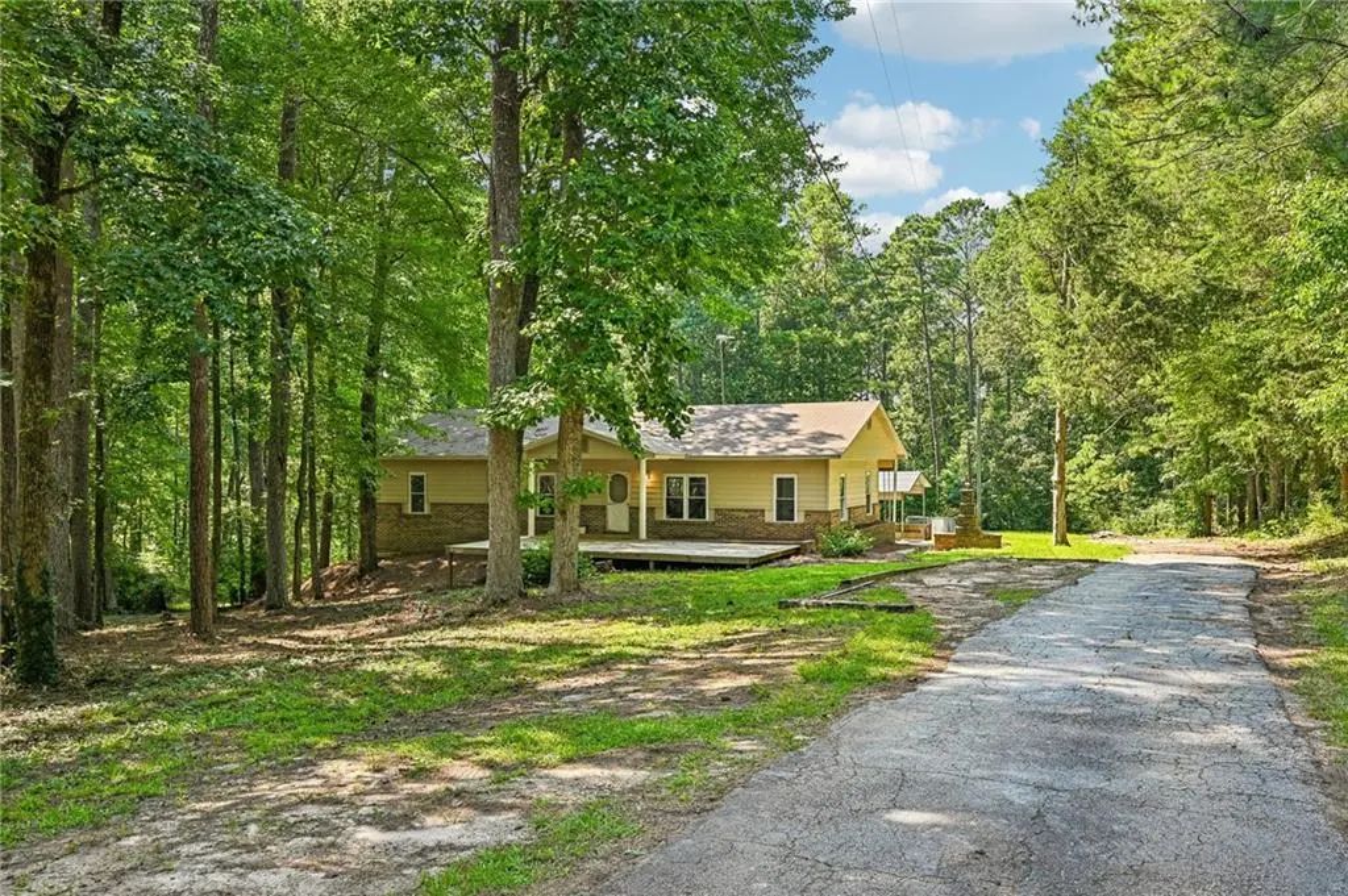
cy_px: 448
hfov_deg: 66.5
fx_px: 1029
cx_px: 674
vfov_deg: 47.1
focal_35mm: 28
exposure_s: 1/60
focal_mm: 27.5
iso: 100
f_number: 8
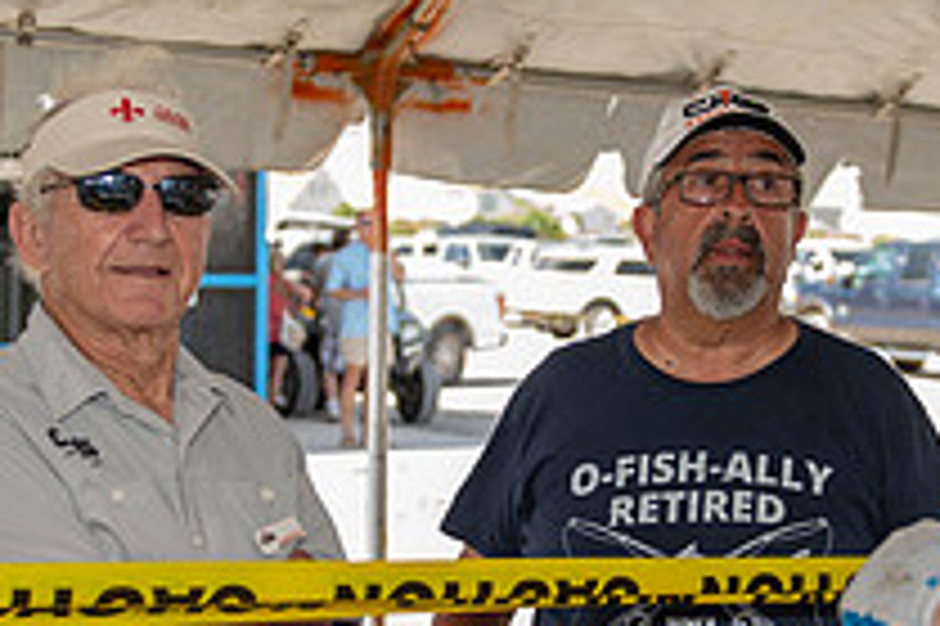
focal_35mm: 89
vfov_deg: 15.3
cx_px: 513
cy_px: 486
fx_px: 2322
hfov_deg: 22.9
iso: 50
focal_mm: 32
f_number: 2.8
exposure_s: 1/200
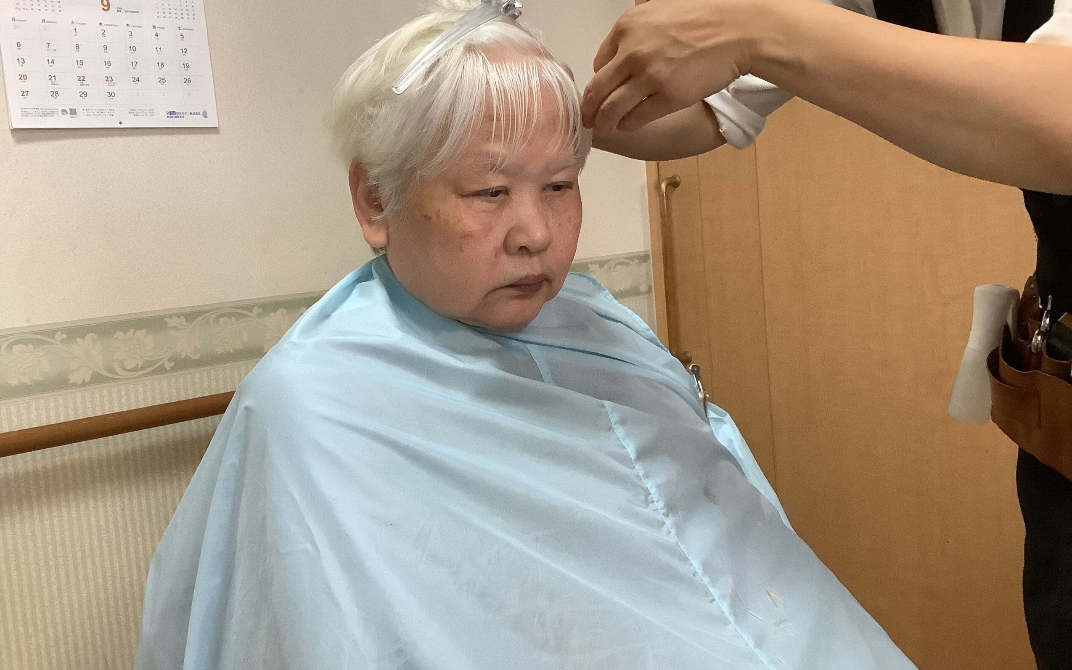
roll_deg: +5.3
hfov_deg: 58.1
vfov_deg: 38.2
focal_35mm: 33
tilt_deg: -6.1
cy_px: 284
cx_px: 536
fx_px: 964
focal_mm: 3.3
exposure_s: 1/60
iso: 200
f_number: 2.4
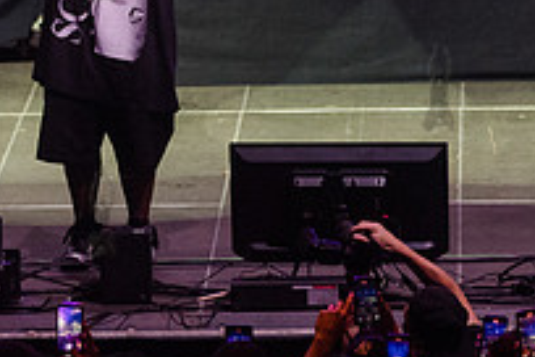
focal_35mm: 581
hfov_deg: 3.5
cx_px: 100
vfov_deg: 2.4
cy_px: -43
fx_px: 8634
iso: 5000
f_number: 4.5
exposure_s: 1/640
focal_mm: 200
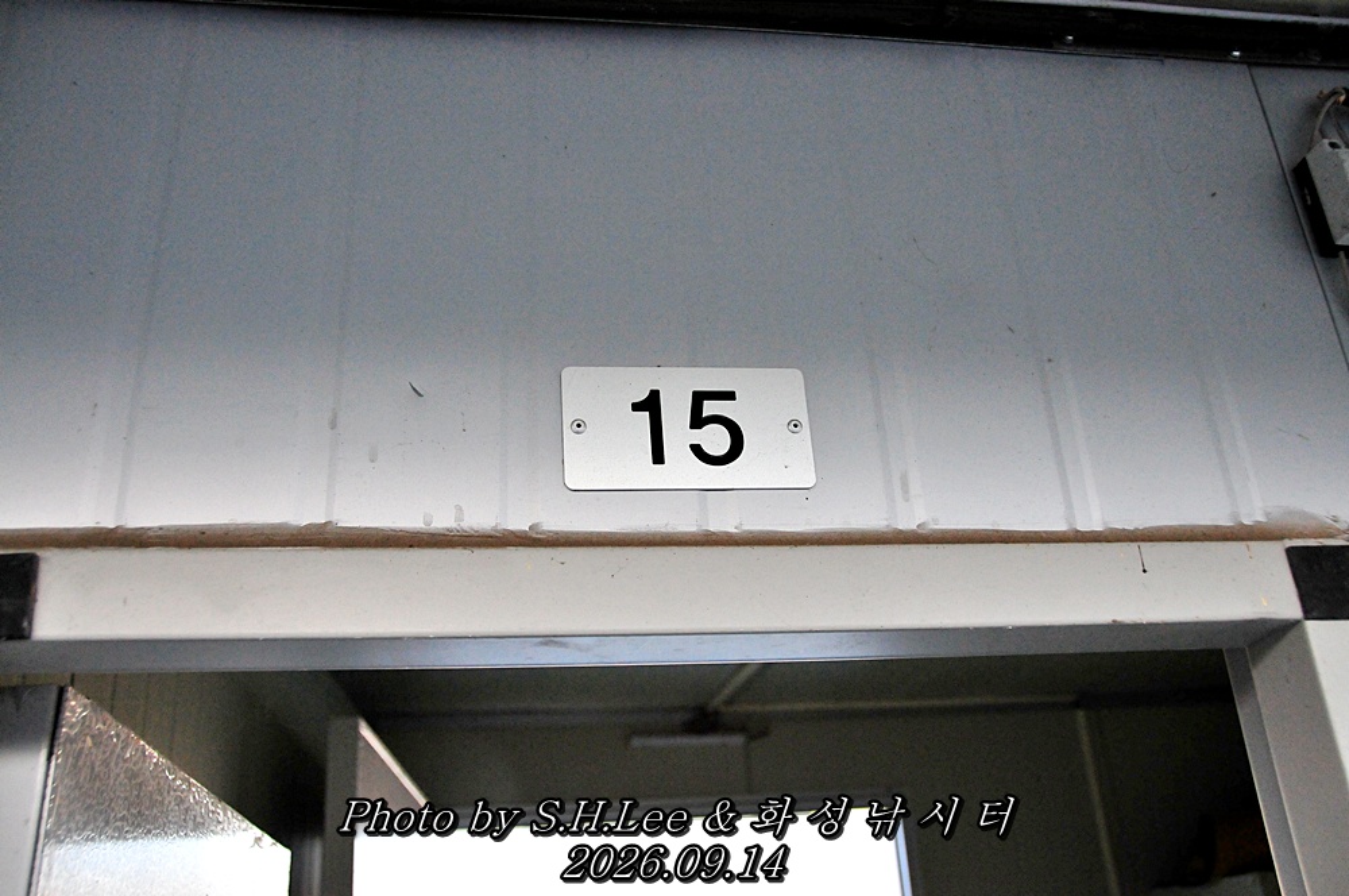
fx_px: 1235
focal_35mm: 33
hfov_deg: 57.3
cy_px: 448
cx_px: 674
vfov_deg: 39.9
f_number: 3.8
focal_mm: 22
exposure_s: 1/1600
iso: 1600
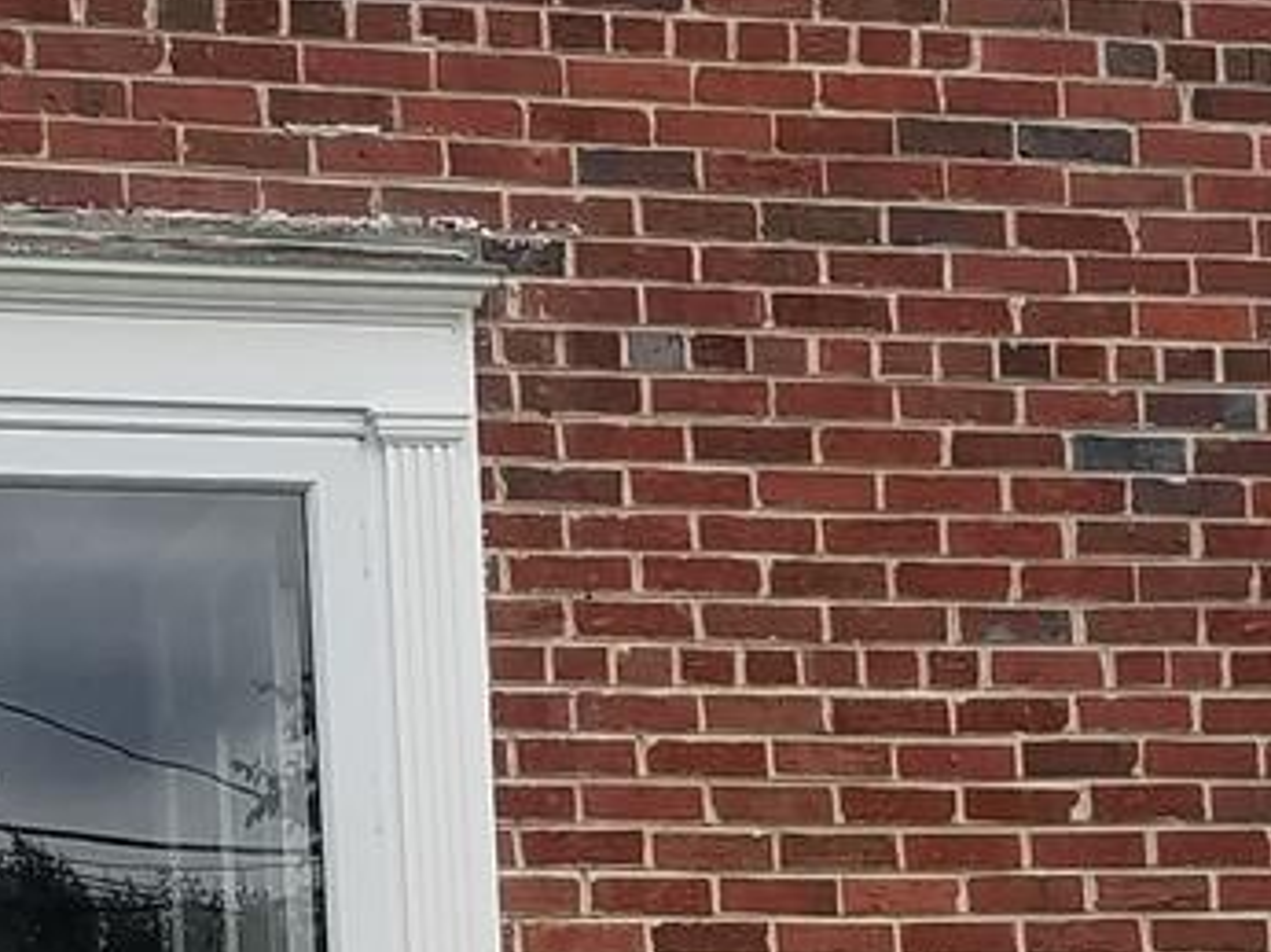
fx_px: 5651
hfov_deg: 12.8
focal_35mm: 154
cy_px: 1088
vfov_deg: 9.5
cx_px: 863
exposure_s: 1/1508
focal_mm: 4.2
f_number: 1.7
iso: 50
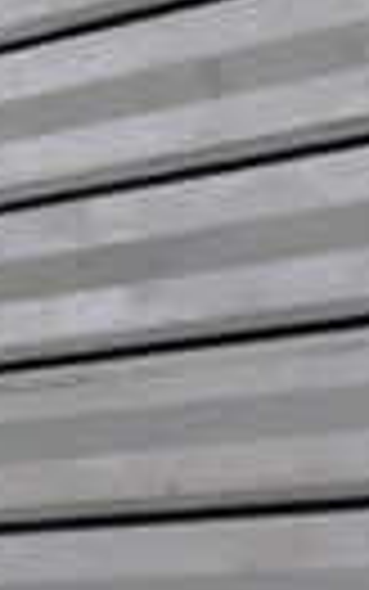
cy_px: 351
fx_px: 3825
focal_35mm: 238
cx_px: -1976
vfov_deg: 8.8
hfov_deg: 4.2
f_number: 1.9
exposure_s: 1/100
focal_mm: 5.6
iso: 273
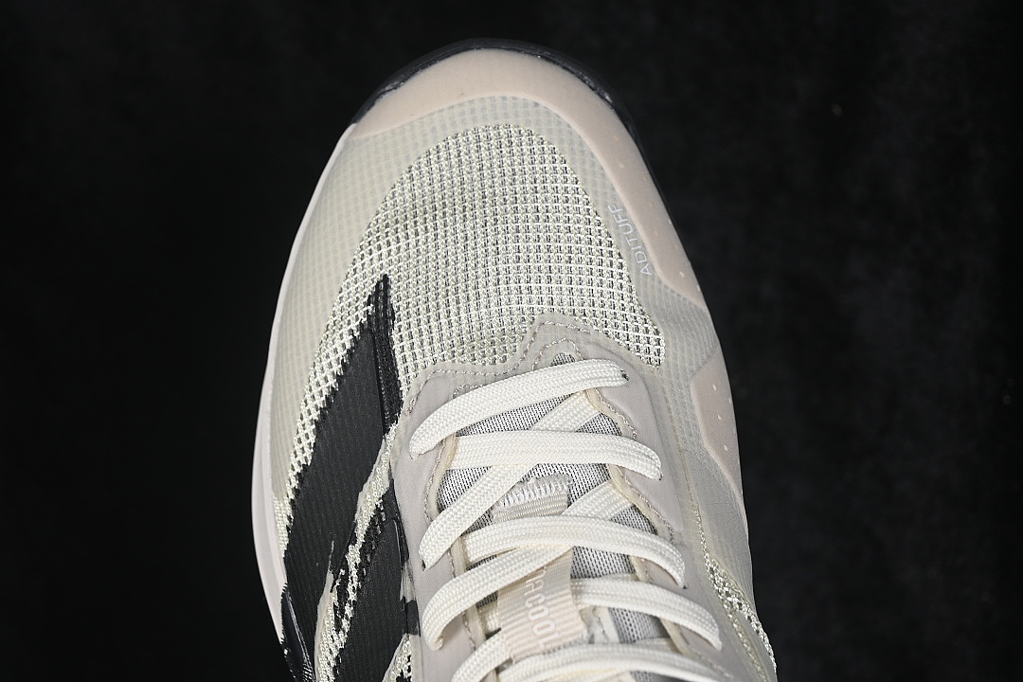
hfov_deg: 27.0
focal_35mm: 75
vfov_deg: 18.2
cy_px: 341
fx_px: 2131
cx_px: 512
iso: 160
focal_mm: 50
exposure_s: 1/80
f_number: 7.1
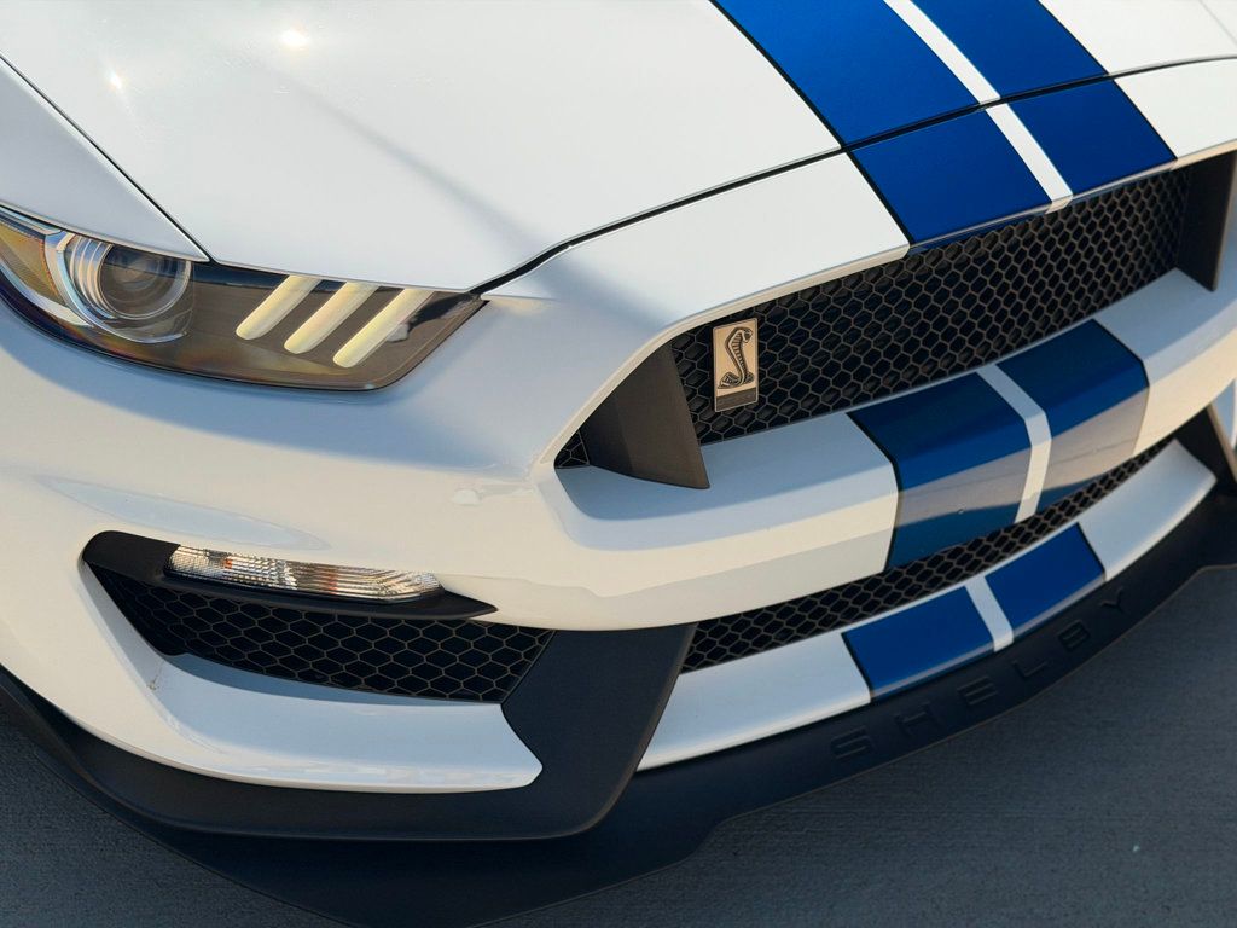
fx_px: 1715
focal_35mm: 48
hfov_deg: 39.7
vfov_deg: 30.3
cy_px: 464
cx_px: 618
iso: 80
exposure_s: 1/3534
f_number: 1.78
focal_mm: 6.76
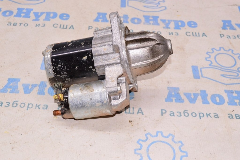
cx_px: 120
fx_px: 340
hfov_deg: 38.9
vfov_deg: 26.4
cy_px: 80
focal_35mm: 51
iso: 1600
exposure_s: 1/125
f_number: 8
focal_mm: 34
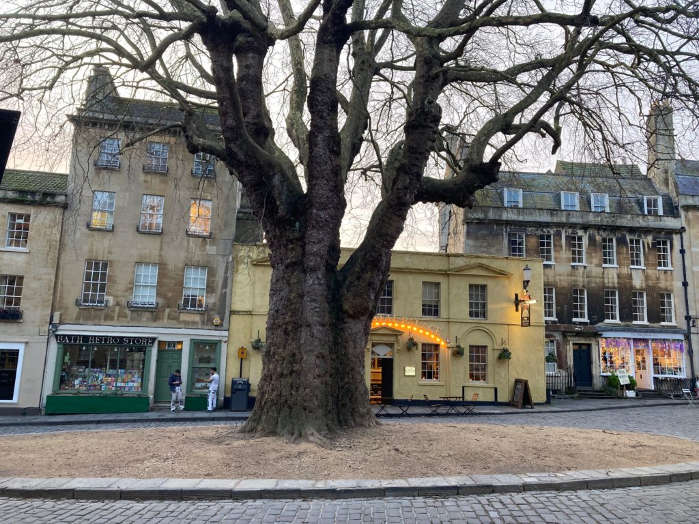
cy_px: 262
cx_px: 350
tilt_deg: +10.6
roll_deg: -2.0
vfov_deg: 49.7
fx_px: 565
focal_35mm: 28
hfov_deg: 63.4
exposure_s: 1/70
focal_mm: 3.99
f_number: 1.8
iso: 80
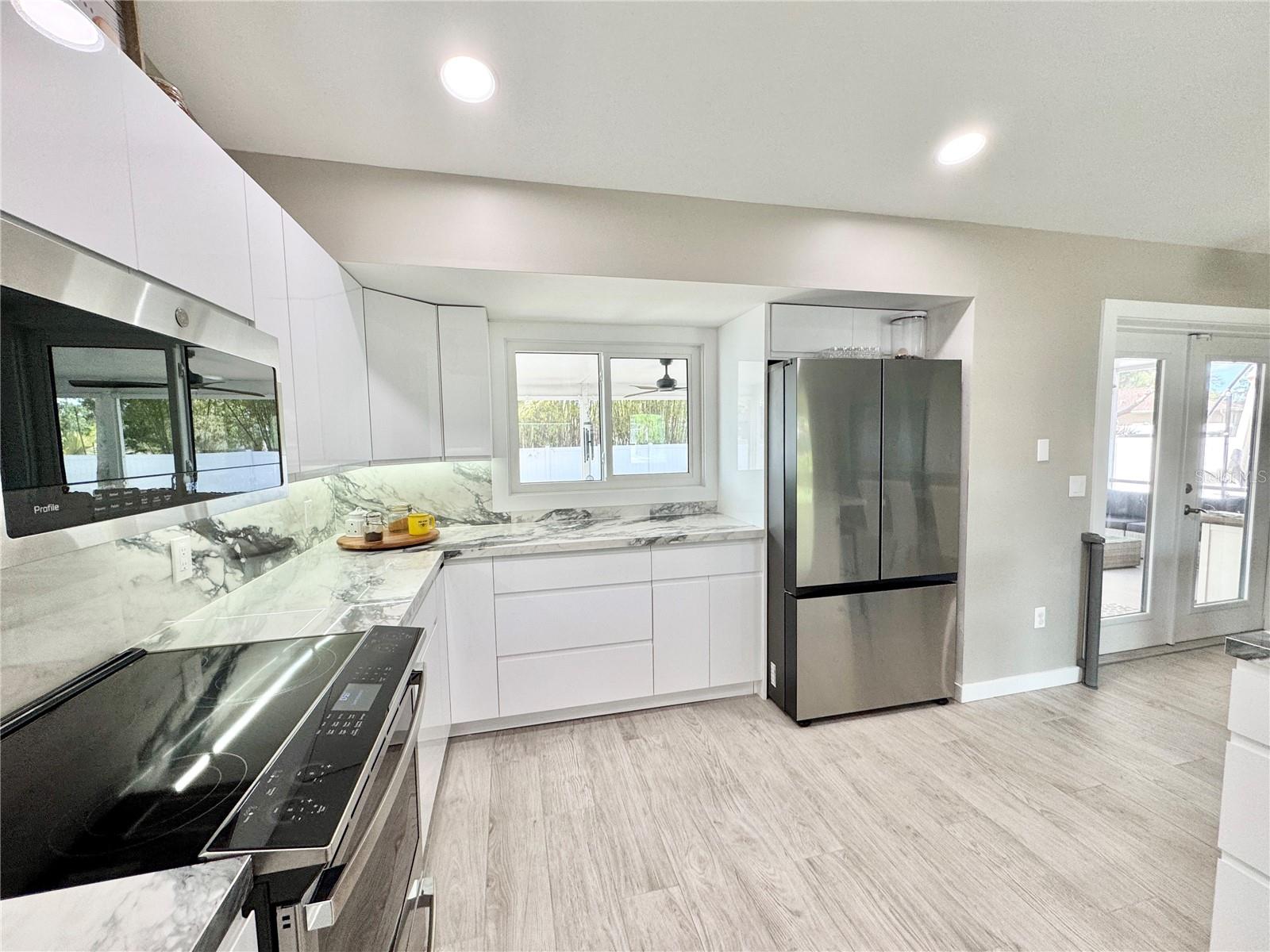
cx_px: 635
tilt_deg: -4.4
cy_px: 476
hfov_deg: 102.1
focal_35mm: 14
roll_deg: +1.4
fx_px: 514
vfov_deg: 85.7
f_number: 2.2
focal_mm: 2.22
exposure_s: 1/120
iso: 125
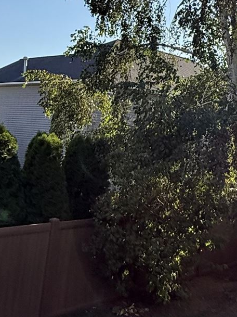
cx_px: 235
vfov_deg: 35.4
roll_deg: -4.0
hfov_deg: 26.1
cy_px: 80
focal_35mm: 53
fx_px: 484
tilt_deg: +8.9
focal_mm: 2.22
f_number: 2.2
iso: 64
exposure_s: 1/901
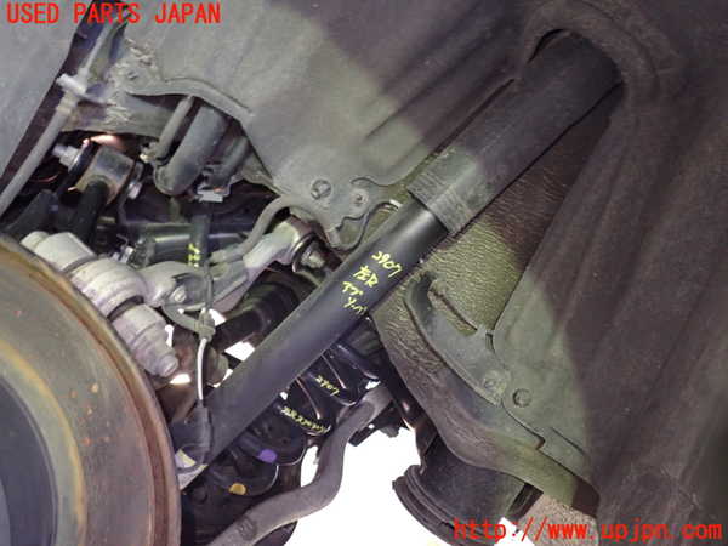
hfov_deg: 60.0
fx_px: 631
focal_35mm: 30
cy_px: 273
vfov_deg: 46.8
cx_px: 364
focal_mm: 5.4
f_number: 2.3
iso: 800
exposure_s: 1/20
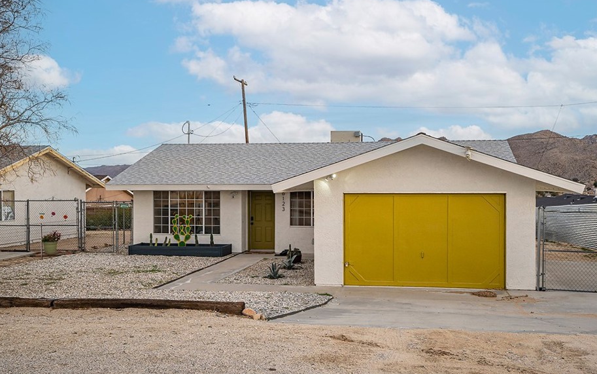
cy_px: 187
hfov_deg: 49.2
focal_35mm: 40
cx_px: 319
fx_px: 651
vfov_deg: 32.0
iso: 320
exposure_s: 1/250
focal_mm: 35
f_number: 8
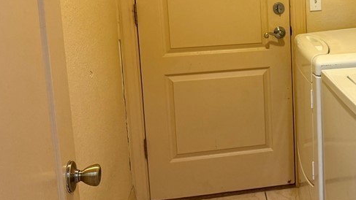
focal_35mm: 55
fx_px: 519
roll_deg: +1.9
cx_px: 326
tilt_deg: -8.5
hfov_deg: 35.4
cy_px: 22
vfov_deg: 21.4
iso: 160
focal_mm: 6.76
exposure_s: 1/60
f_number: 1.78
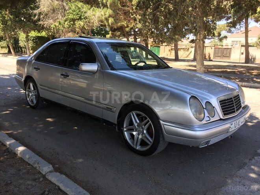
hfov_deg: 61.7
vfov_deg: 48.2
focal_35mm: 29
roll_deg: -3.1
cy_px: 98
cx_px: 130
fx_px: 218
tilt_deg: -10.7
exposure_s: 1/370
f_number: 2.2
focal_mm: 4.15
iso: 32
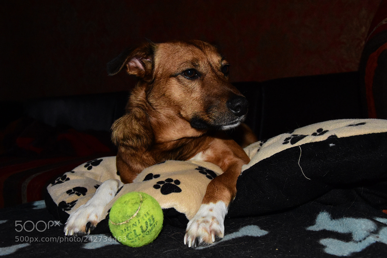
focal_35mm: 42
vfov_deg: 31.9
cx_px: 194
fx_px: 451
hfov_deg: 46.4
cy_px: 129
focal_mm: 28
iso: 6400
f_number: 8
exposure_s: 1/100
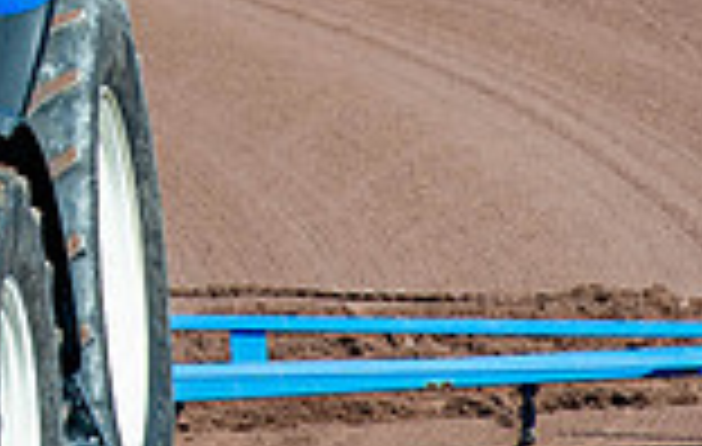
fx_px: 23923
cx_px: -475
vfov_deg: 1.1
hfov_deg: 1.7
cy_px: -199
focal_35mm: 1245
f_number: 4.5
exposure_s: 1/800
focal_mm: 200
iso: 100
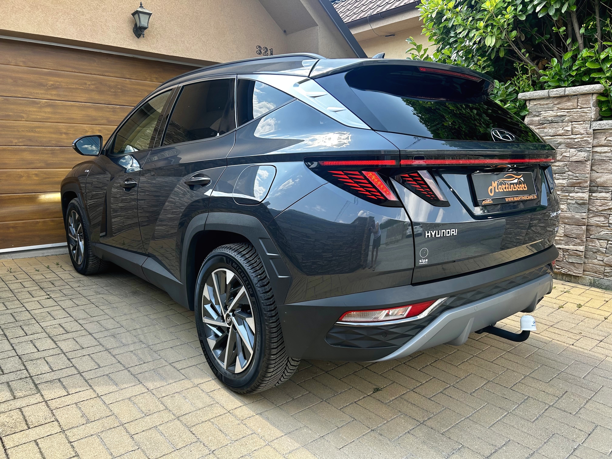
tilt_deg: -8.4
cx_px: 306
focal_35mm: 26
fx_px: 460
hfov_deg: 67.3
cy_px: 230
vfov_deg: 53.1
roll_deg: +0.8
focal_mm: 5.7
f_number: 1.5
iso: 50
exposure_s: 1/581
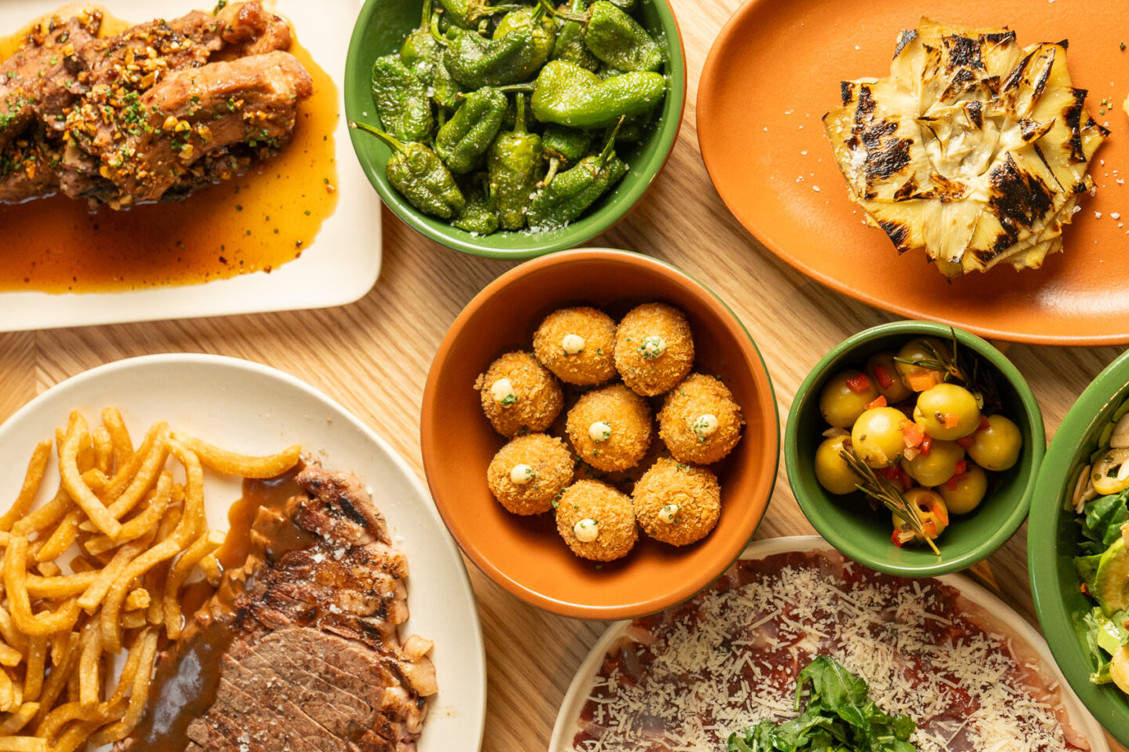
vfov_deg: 23.7
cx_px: 546
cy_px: 288
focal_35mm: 57
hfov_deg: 35.1
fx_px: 1787
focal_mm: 32
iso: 800
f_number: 5.6
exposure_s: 1/60
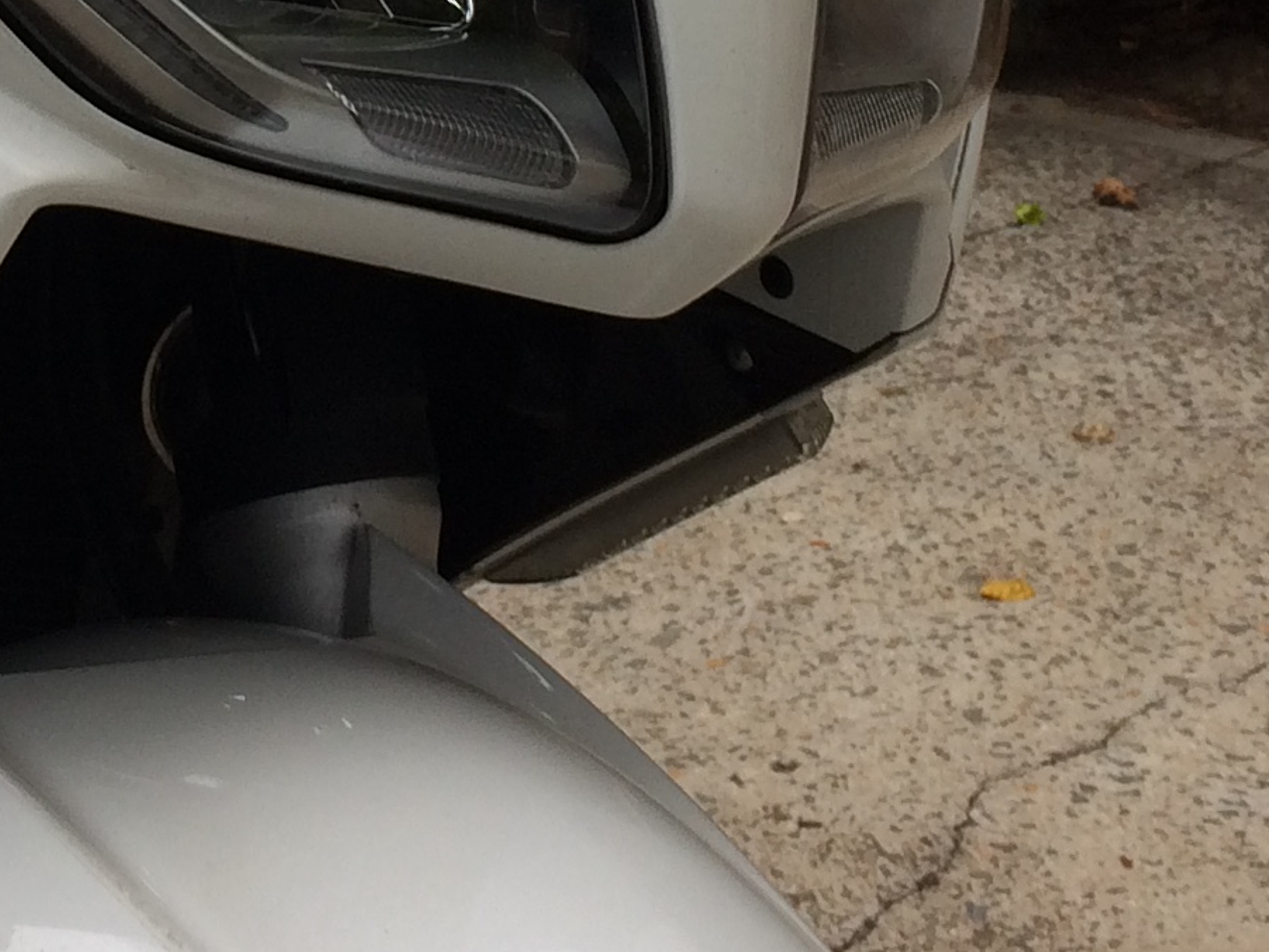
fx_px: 3850
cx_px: 80
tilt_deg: -11.9
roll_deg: +2.8
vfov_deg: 13.3
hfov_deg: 18.4
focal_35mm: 105
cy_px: -466
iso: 32
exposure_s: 1/134
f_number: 2.2
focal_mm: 4.15
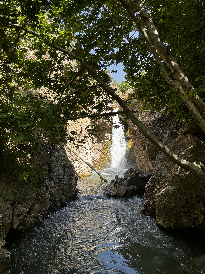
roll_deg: -3.4
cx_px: 102
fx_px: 190
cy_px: 137
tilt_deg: +4.2
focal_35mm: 24
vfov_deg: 71.6
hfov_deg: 56.8
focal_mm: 6.76
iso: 80
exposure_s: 1/925
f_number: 1.78
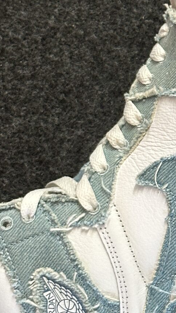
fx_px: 1302
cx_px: 292
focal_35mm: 157
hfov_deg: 7.5
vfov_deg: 13.7
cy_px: 185
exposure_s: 1/50
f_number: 1.78
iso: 200
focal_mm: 6.86
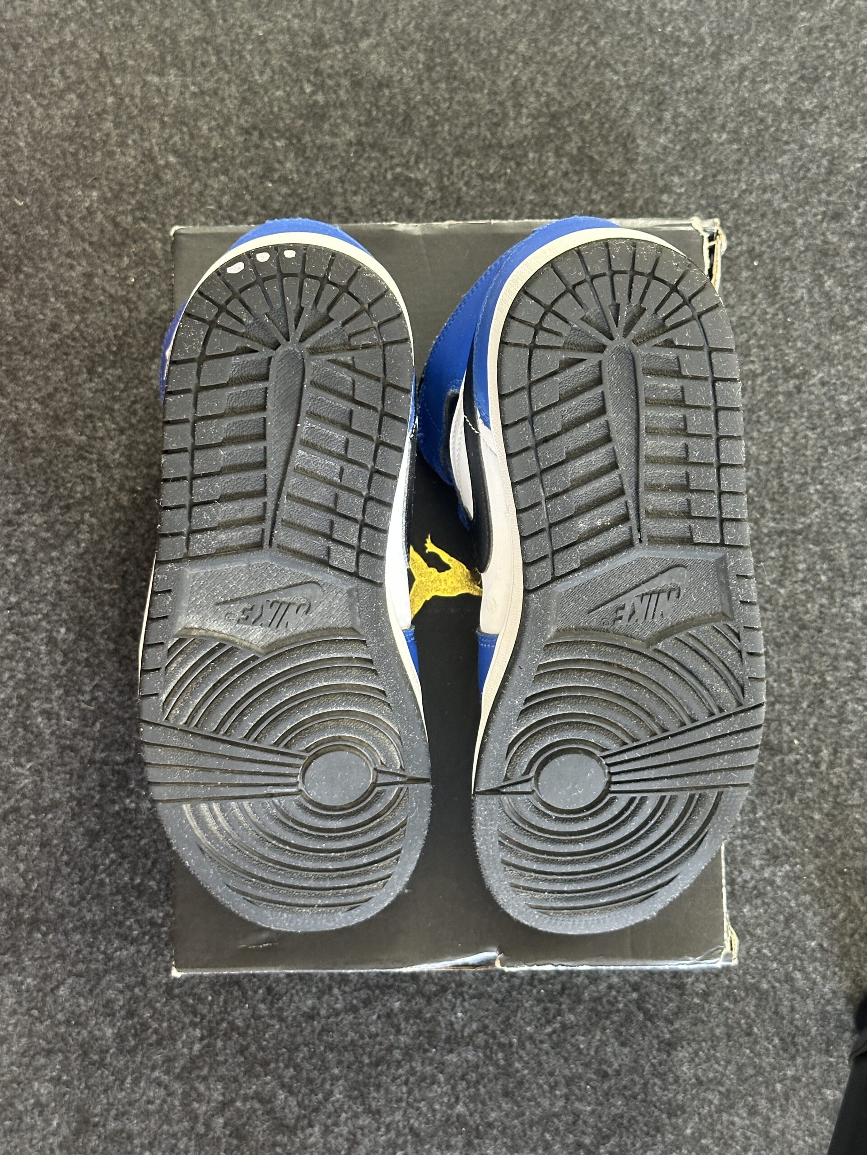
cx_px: 434
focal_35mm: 48
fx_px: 1603
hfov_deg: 30.3
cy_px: 578
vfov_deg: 39.7
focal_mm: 6.86
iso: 320
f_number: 1.78
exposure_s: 1/33
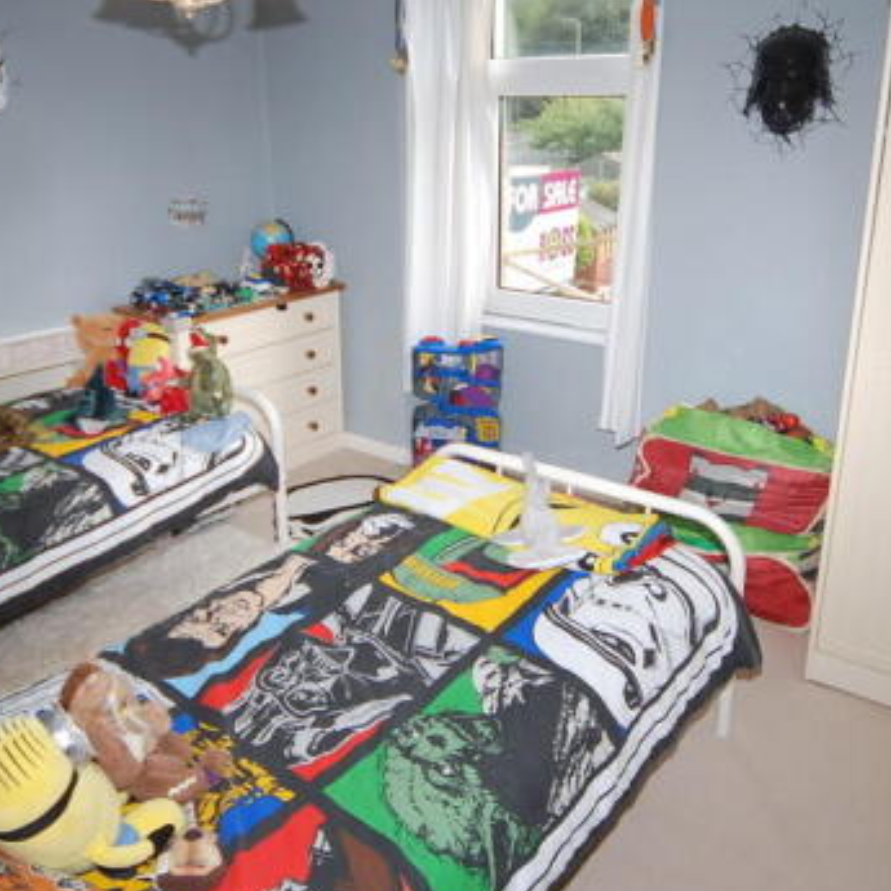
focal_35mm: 29
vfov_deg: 55.2
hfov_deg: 55.6
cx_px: 433
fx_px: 845
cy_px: 355
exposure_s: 1/60
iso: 200
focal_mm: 12
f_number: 4.5
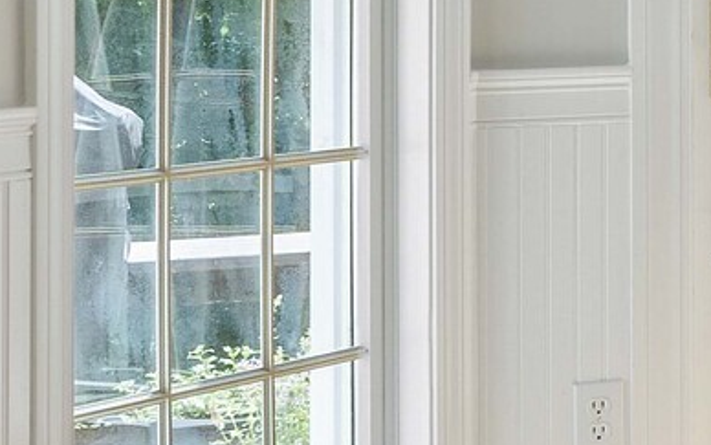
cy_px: -42
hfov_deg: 12.4
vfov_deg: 10.1
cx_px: 1748
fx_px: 2501
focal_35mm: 129
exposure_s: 1/8
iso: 400
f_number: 9
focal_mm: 16
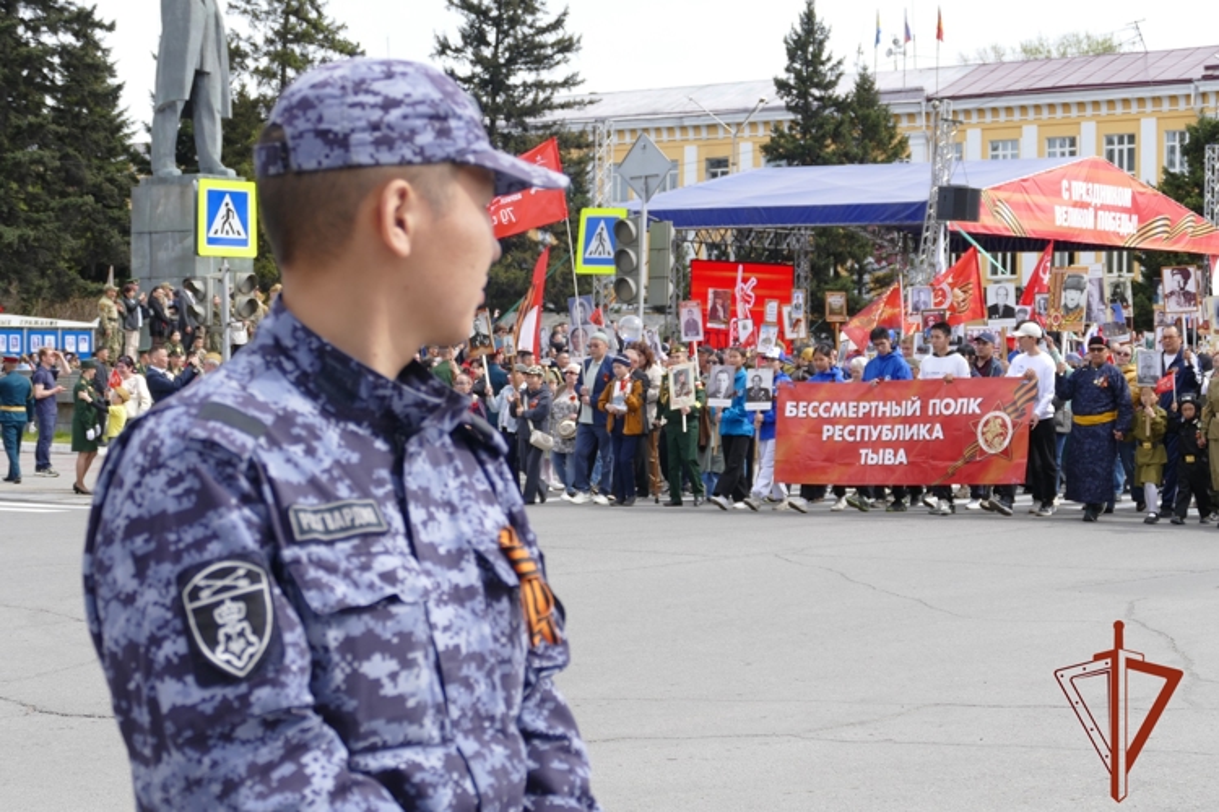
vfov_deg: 17.5
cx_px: 610
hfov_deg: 26.0
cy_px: 406
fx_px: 2641
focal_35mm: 78
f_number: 3.7
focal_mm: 28.55
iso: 125
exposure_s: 1/640
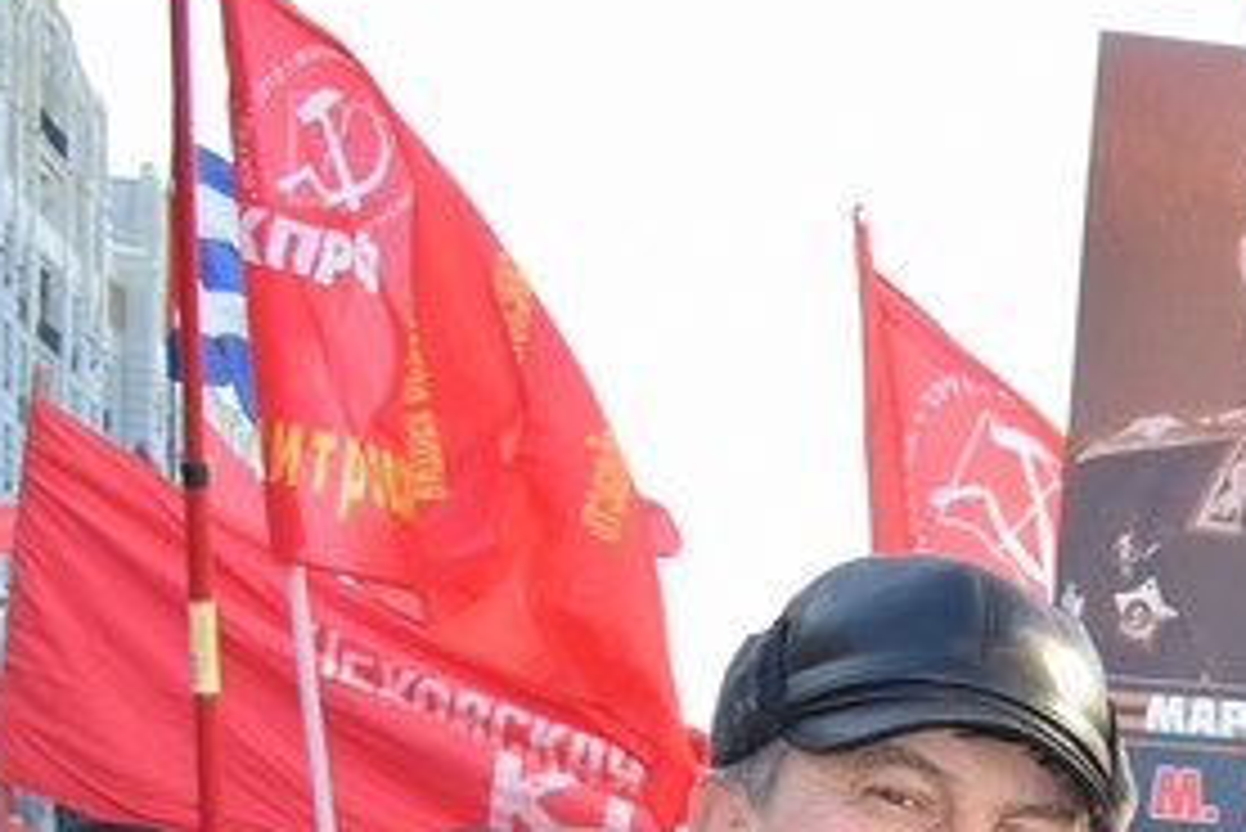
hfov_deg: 15.9
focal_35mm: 111
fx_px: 3844
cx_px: 2168
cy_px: 1324
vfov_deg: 11.7
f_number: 5.6
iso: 180
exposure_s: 1/125
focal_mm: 20
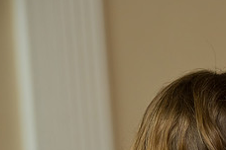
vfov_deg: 4.5
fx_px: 1915
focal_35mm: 305
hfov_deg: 6.7
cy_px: 156
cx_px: 242
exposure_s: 1/50
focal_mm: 120
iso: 1600
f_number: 2.8
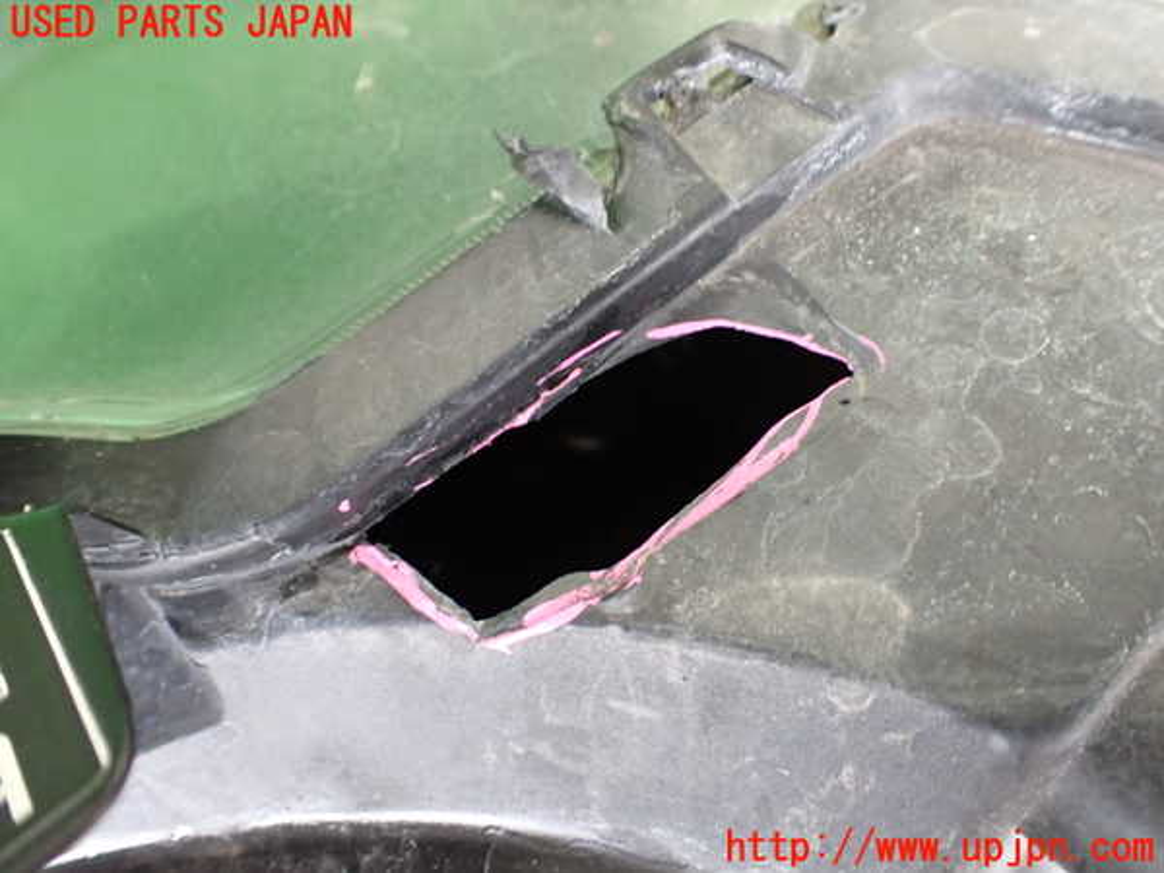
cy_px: 436
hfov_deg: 60.0
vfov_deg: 46.8
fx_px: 1009
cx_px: 582
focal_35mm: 30
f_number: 2.3
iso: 800
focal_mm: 5.4
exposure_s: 1/30
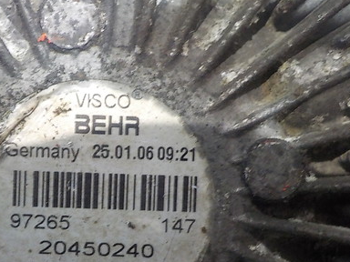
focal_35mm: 50
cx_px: 79
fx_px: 506
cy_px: 171
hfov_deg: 37.1
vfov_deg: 28.9
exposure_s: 1/10
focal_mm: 4.1
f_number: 3.3
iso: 400
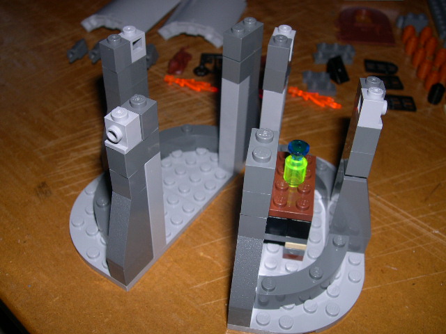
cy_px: 167
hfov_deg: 49.0
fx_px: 490
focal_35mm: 38
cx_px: 223
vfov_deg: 37.7
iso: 100
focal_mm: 8
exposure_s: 1/60
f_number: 7.6
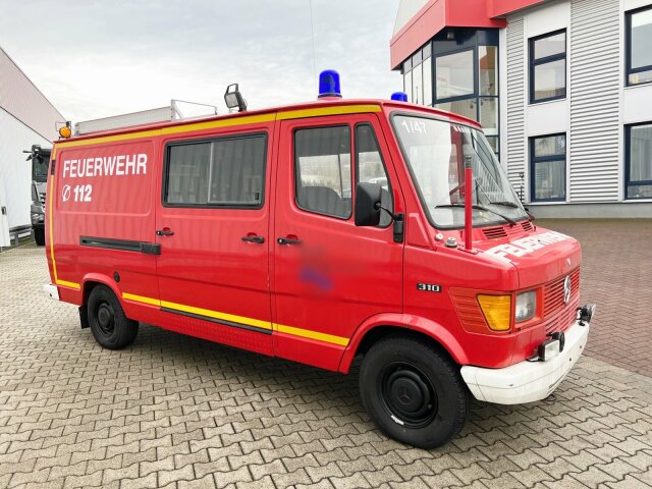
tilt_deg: -4.2
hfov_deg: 67.3
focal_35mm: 26
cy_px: 244
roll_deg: +3.0
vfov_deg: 53.1
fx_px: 490
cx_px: 326
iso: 80
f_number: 1.5
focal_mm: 5.7
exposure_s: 1/121
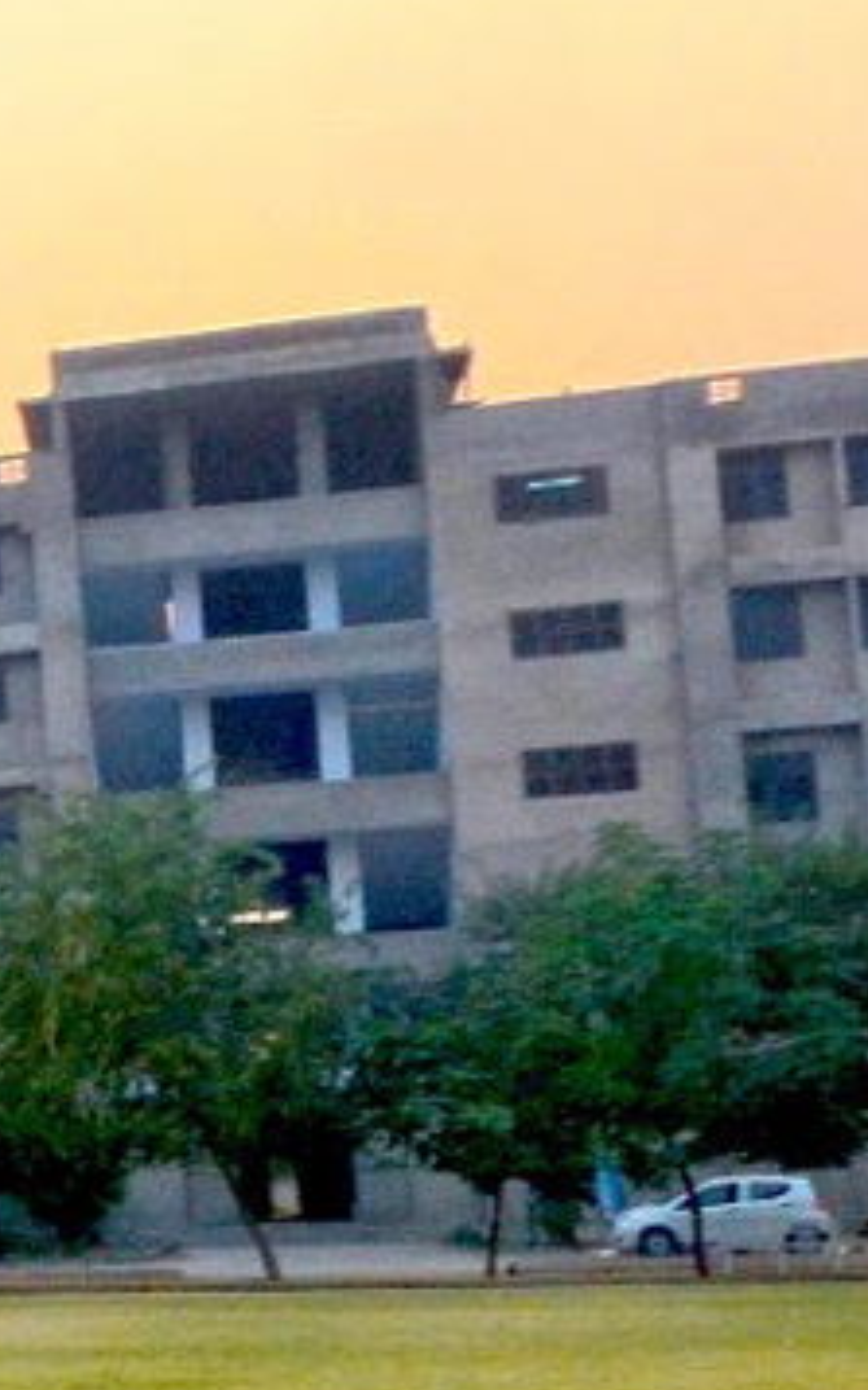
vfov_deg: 25.2
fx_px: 3105
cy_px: 773
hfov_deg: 12.6
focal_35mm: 82
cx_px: -1183
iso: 500
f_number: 9
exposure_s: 1/320
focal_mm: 10
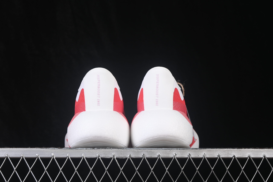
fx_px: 569
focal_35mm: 75
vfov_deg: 18.2
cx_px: 136
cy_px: 91
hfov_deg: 27.0
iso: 160
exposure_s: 1/80
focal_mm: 50
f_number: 8
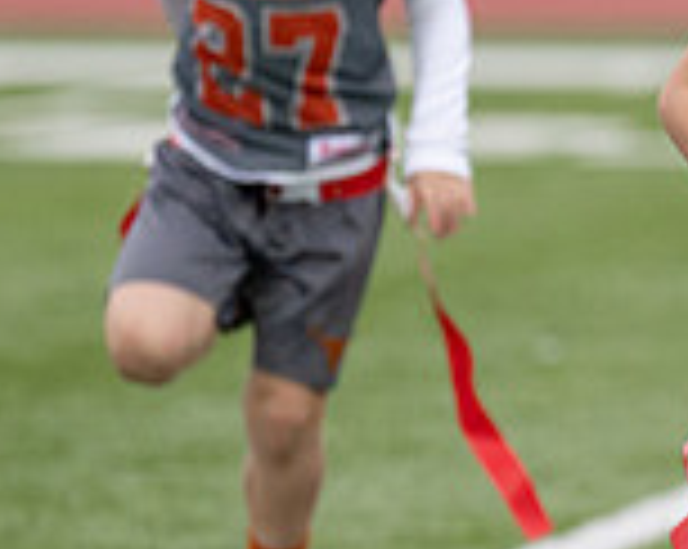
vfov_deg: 1.8
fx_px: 17672
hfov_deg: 2.2
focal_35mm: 869
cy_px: 349
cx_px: 1027
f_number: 2.8
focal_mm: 182
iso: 500
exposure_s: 1/1000
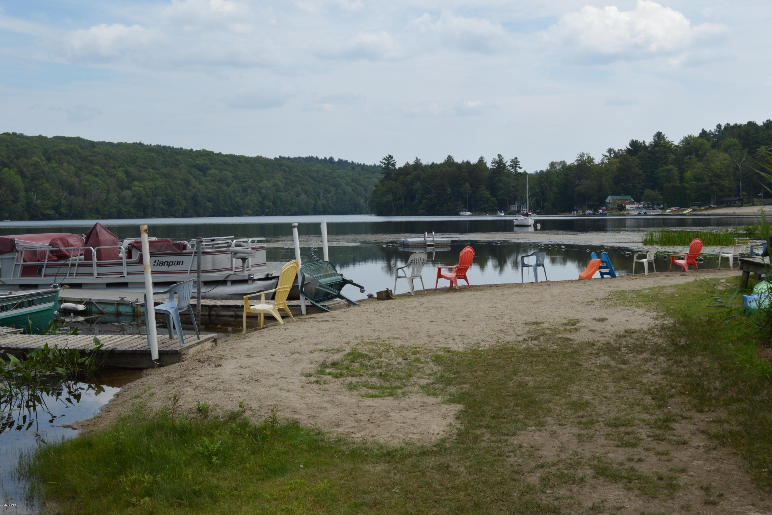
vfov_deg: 29.2
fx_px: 986
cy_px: 259
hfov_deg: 42.7
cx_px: 390
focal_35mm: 46
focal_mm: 30
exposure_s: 1/200
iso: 100
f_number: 7.1
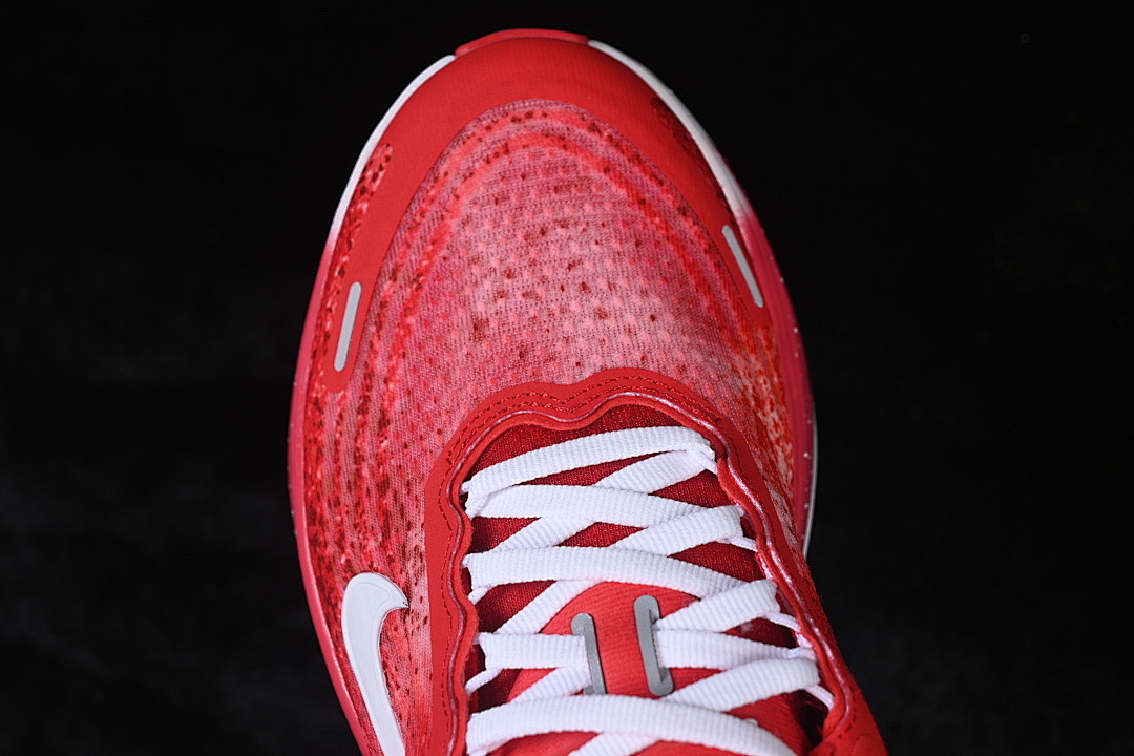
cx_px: 567
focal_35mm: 75
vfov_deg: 18.2
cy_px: 378
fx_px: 2362
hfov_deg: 27.0
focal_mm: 50
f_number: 7.1
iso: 160
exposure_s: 1/80
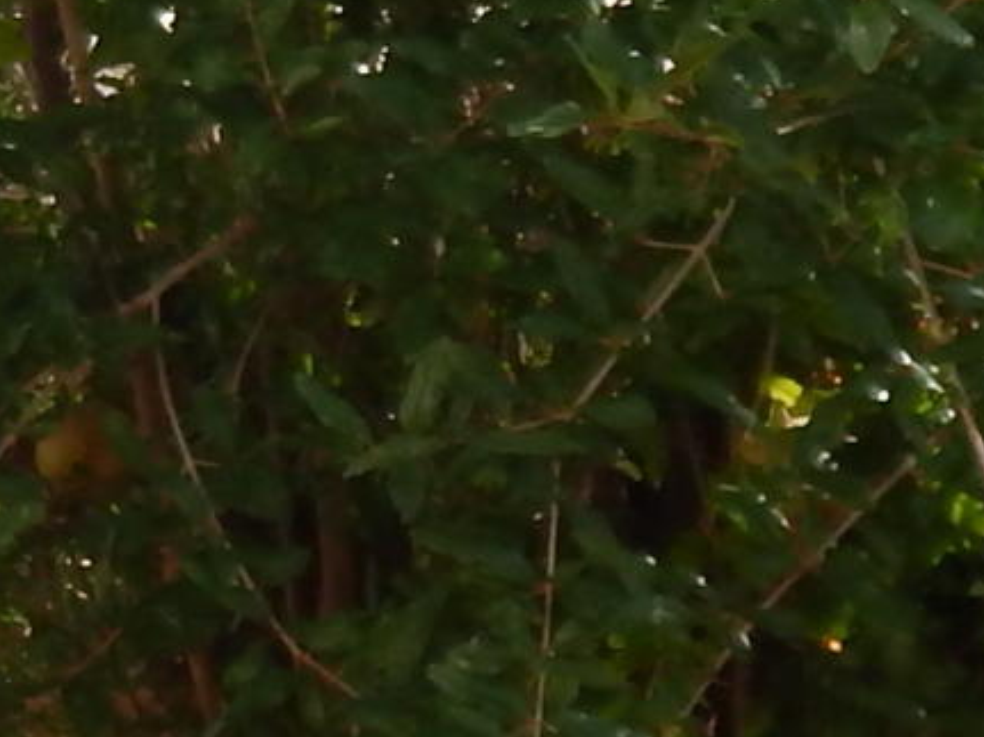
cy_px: 18
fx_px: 5542
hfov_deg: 9.7
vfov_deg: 7.6
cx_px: -726
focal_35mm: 195
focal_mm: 5.1
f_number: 3.2
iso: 125
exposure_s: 1/800
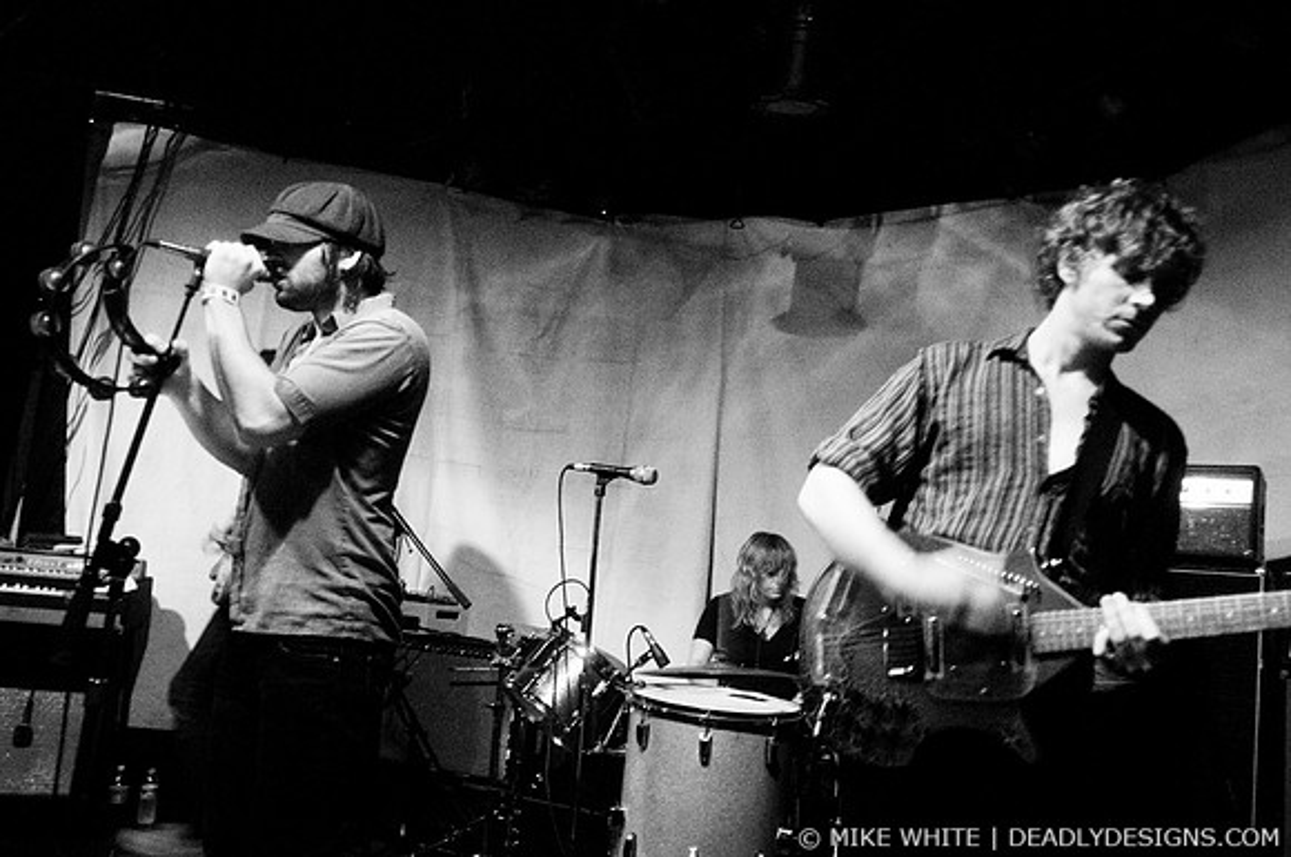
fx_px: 1074
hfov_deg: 62.0
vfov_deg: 43.5
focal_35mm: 30
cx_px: 646
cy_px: 428
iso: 1250
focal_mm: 20
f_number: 2.8
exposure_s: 1/20
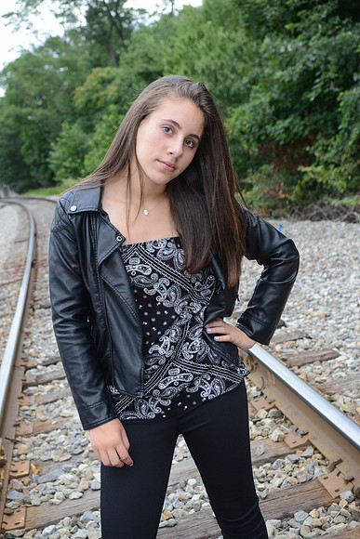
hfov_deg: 24.6
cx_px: 180
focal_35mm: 55
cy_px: 270
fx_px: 824
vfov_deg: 36.2
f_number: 7.1
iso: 1600
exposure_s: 1/60
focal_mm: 55
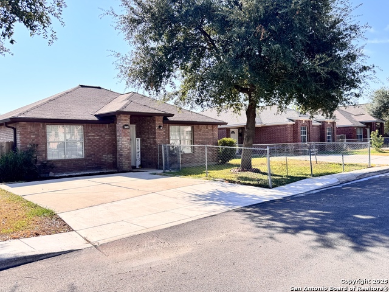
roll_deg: +1.8
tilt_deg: -0.8
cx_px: 194
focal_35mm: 24
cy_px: 146
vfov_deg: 56.8
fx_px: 270
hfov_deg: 71.6
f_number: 1.78
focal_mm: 6.76
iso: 80
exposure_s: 1/1010
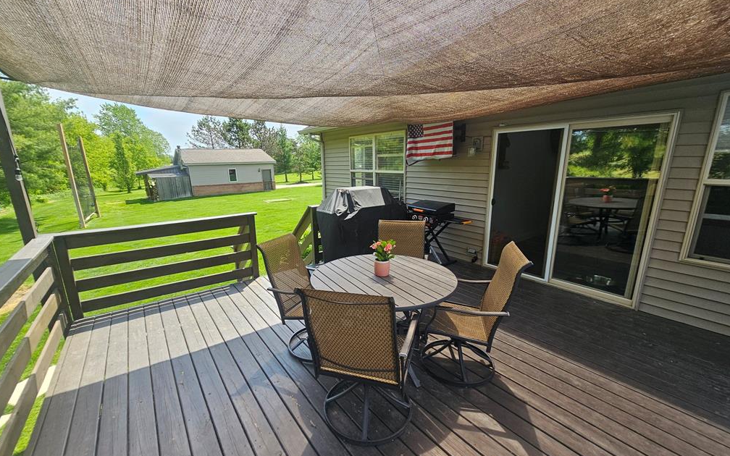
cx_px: 361
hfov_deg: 105.3
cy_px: 235
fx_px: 279
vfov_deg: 78.6
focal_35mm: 14
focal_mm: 2.2
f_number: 2.2
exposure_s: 1/515
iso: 50
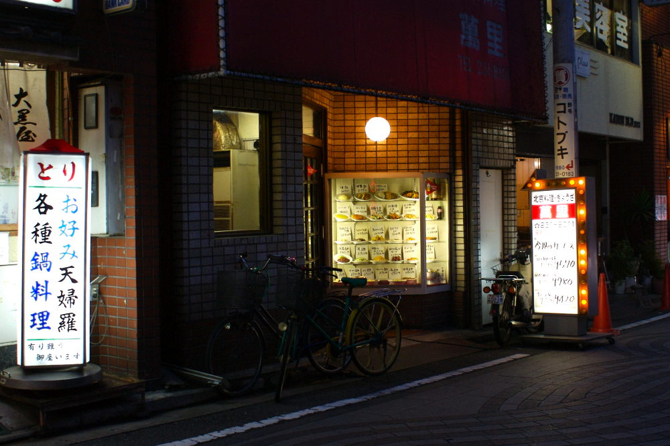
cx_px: 335
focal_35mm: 30
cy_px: 223
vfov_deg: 43.6
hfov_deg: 61.9
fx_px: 558
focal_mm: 20
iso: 400
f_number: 4
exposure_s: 1/25
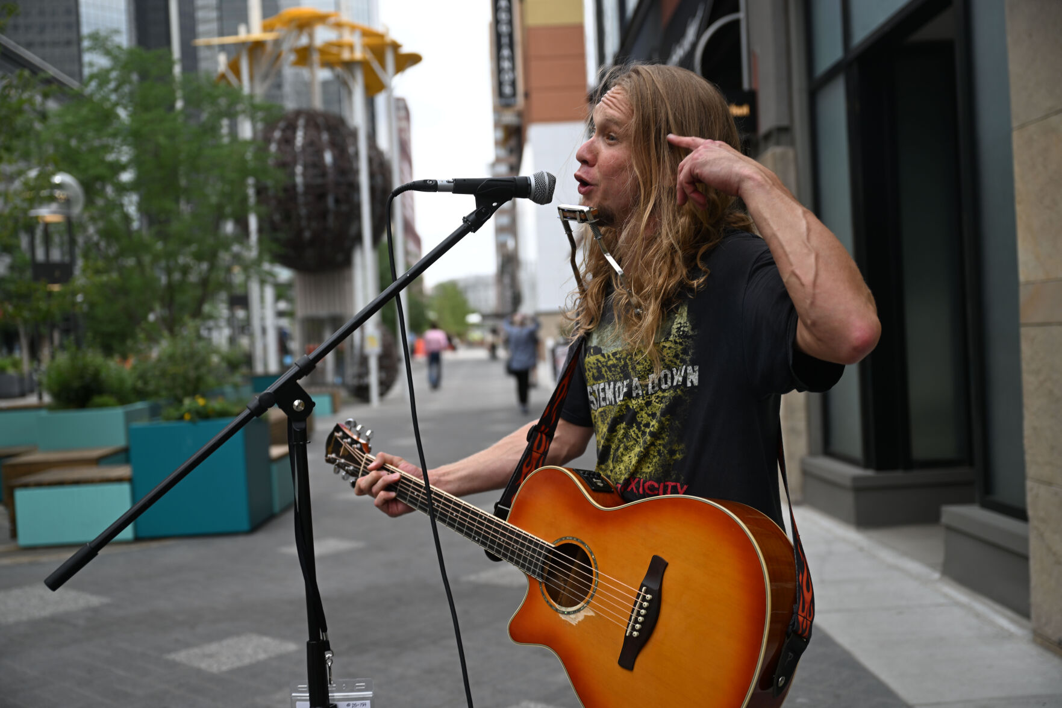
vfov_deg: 35.0
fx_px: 1121
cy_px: 354
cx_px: 531
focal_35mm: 38
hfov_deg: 50.7
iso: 64
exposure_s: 1/500
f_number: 2.8
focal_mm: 38
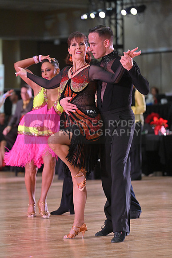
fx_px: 1253
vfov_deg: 11.7
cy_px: 129
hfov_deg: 7.9
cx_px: 86
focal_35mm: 175
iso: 4000
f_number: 5
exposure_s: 1/400
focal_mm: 175
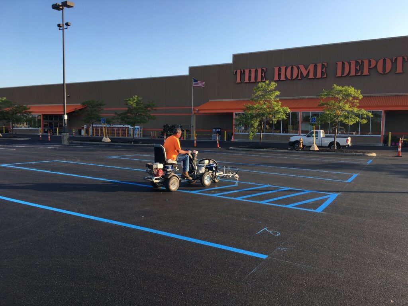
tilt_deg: -4.2
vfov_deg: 48.2
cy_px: 153
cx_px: 204
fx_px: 342
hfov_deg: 61.7
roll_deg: -2.2
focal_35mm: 29
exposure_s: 1/561
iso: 25
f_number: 2.2
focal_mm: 4.15
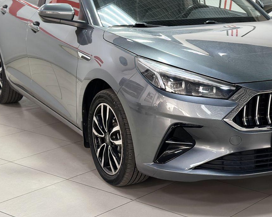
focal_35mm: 78
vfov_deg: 19.6
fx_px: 628
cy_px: 86
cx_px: 177
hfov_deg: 24.3
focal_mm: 6.86
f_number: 1.78
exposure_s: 1/100
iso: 125
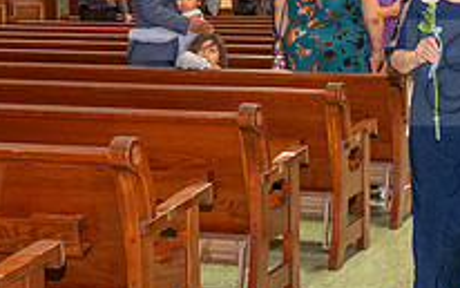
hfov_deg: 19.8
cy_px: 99
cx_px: 452
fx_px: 1279
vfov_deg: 12.8
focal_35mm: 102
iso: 1000
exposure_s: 1/125
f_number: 2.8
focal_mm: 24
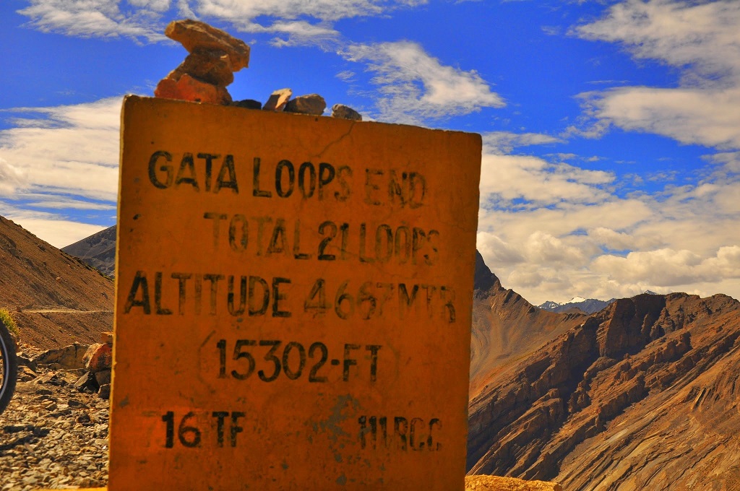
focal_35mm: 45
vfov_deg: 29.8
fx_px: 924
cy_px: 246
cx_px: 370
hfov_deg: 43.7
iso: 250
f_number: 8
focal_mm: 30
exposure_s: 1/2500
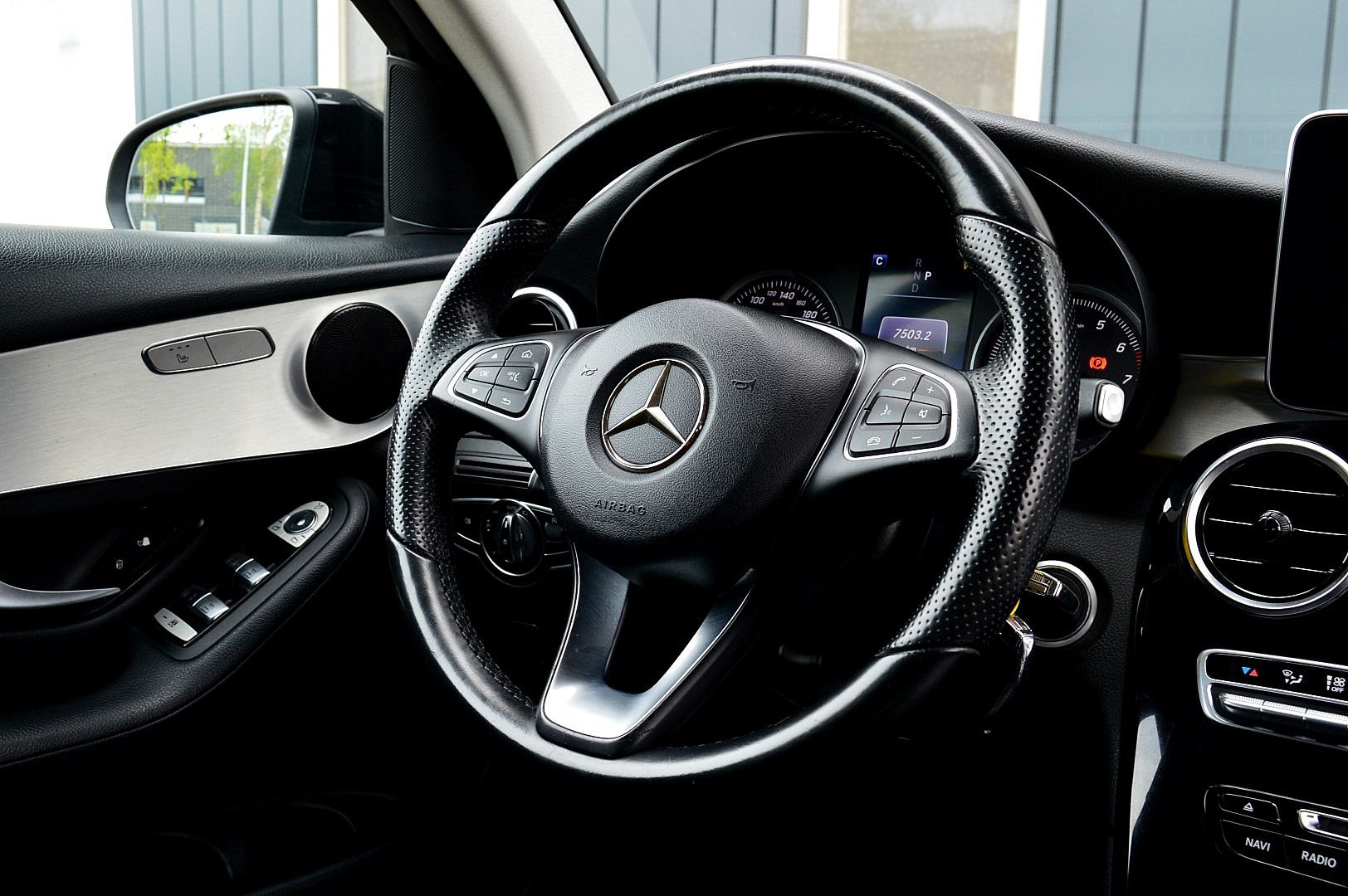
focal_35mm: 33
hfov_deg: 57.3
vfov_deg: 39.9
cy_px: 448
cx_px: 674
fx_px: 1235
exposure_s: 1/60
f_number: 8
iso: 800
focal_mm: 22
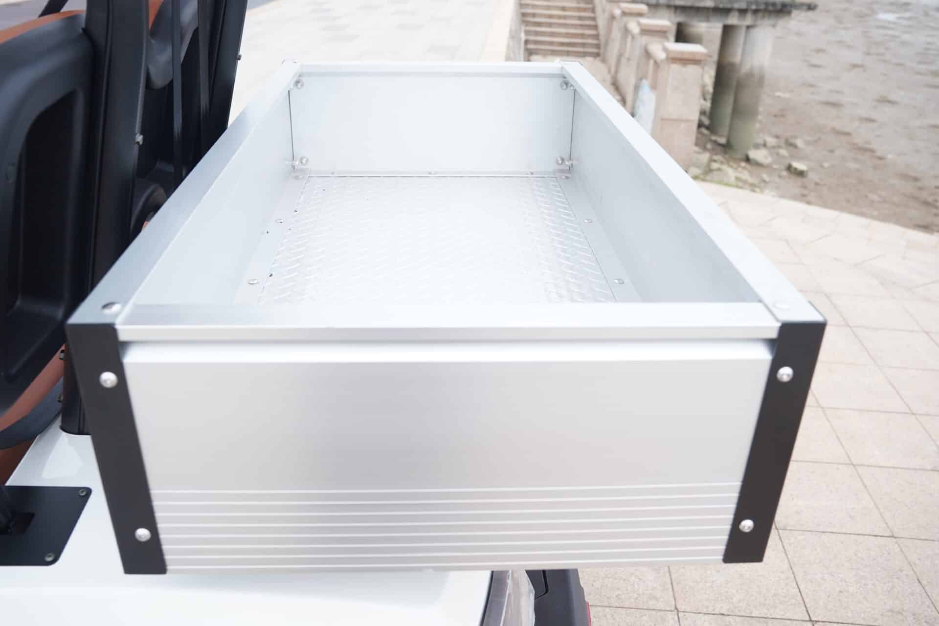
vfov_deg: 42.2
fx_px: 811
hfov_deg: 60.1
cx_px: 470
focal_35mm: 31
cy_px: 313
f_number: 5
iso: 800
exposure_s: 1/640
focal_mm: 31.1
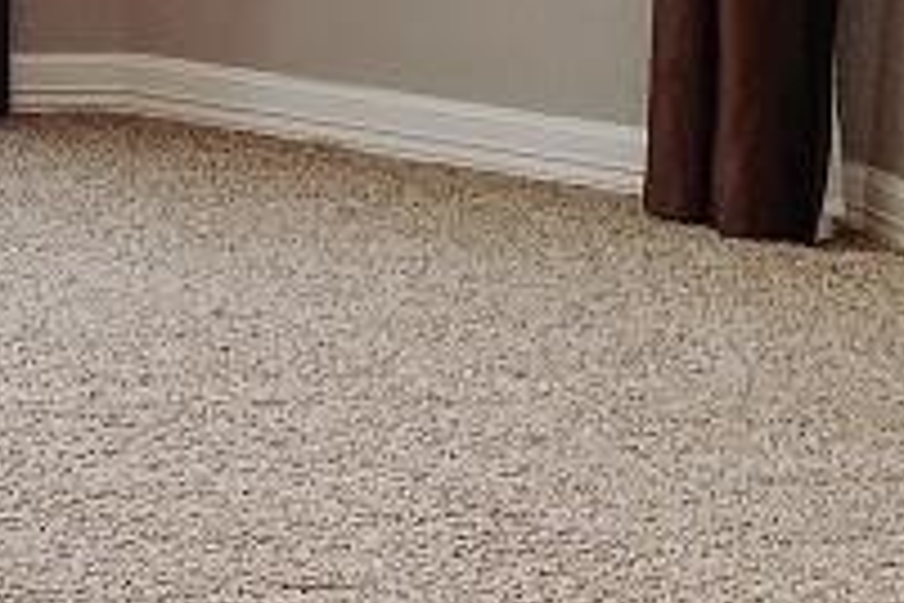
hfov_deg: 13.6
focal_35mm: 138
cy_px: -158
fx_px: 3465
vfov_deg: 9.8
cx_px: -607
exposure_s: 1/120
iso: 50
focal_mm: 4.2
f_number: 1.6
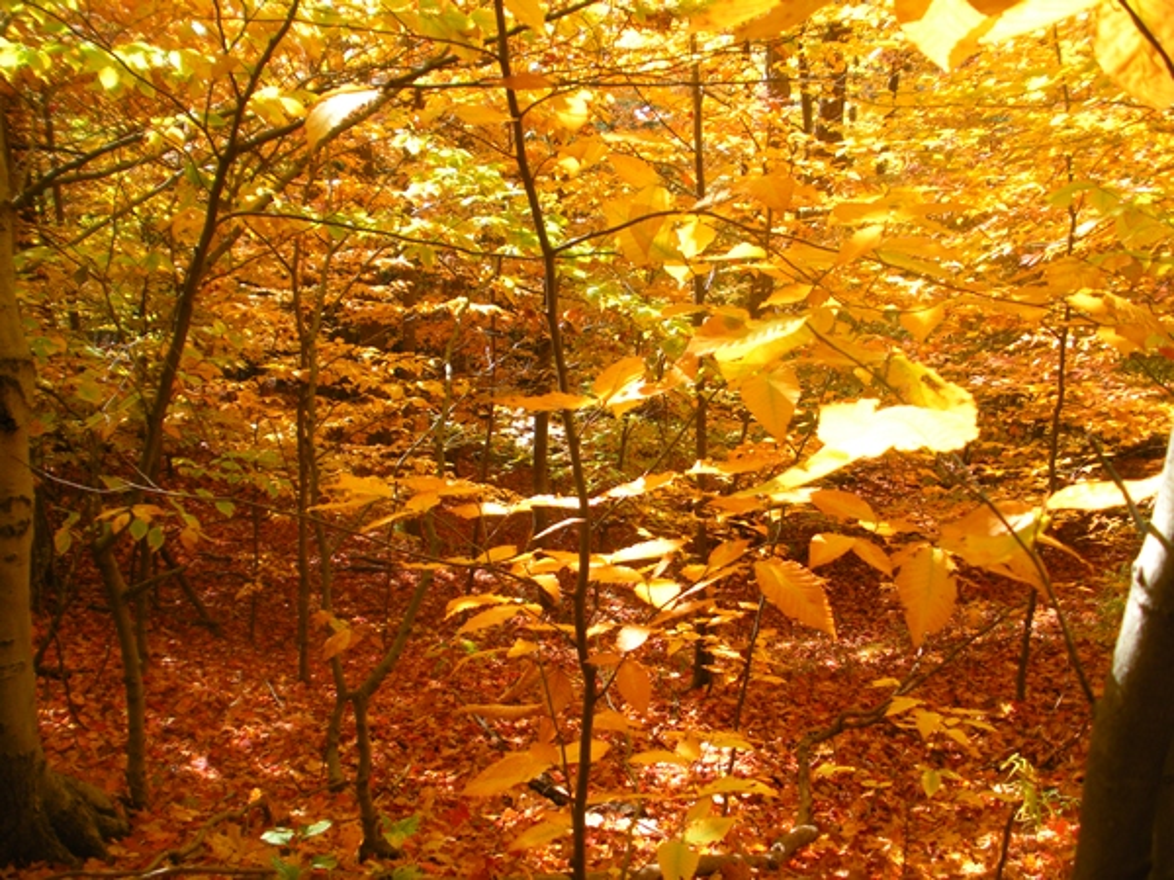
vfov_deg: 39.7
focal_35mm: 36
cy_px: 440
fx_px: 1221
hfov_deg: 51.4
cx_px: 587
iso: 64
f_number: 3.5
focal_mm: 6.3
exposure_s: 1/110
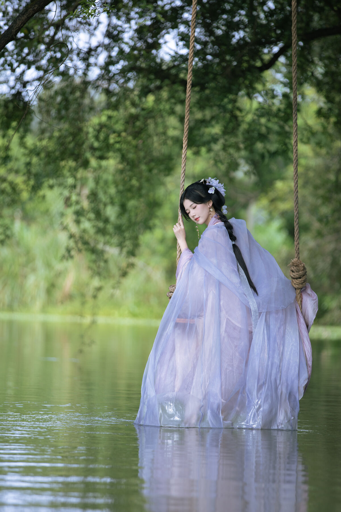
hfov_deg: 6.9
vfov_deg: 10.3
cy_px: 256
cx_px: 170
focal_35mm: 200
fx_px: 2841
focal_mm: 200
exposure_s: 1/500
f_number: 2.8
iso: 100
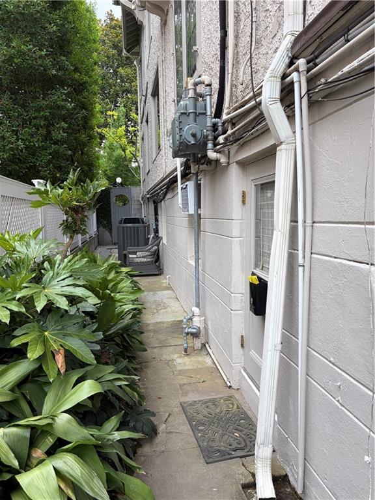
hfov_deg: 53.1
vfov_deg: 67.3
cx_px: 188
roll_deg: +1.9
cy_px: 250
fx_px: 376
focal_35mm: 26
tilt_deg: -5.3
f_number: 1.6
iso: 40
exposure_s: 1/309
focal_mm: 5.96
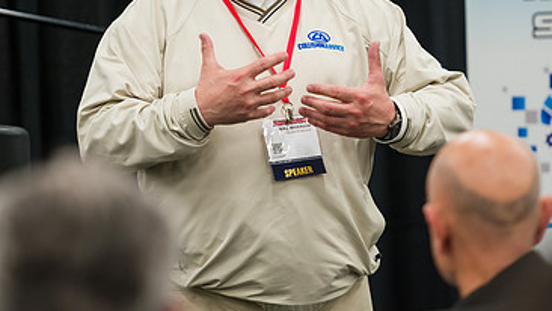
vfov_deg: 4.2
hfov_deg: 7.4
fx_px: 4245
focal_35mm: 290
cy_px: 62
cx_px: 291
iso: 1600
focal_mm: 175
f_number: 3.2
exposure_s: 1/500
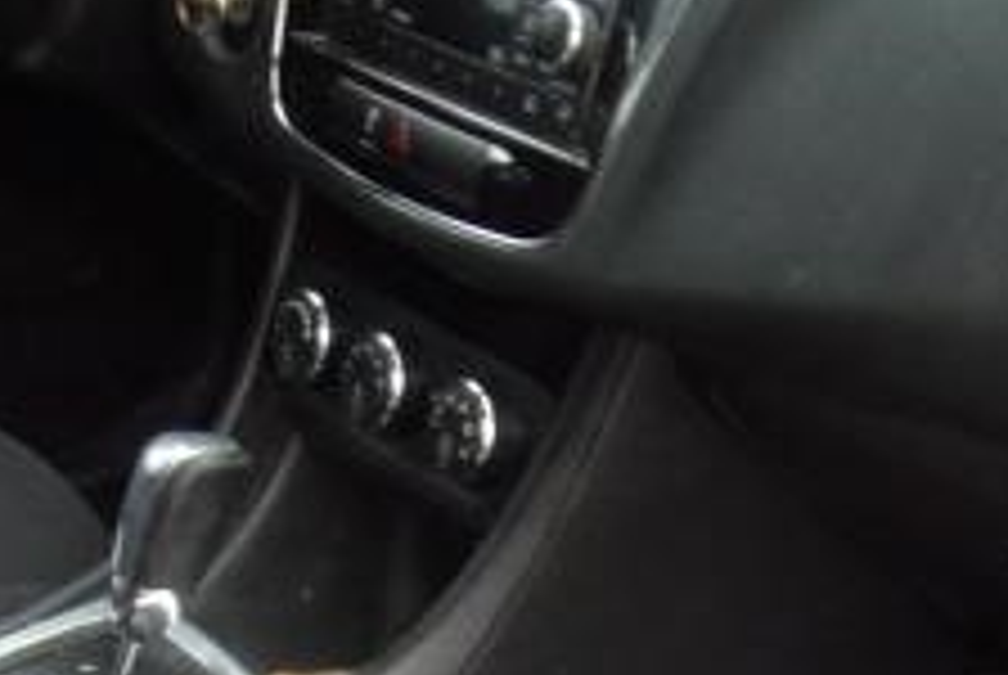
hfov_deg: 22.8
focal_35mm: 89
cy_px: 882
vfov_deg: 14.7
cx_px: 459
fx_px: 2495
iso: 153
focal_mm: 4.3
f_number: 3.3
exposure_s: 1/34
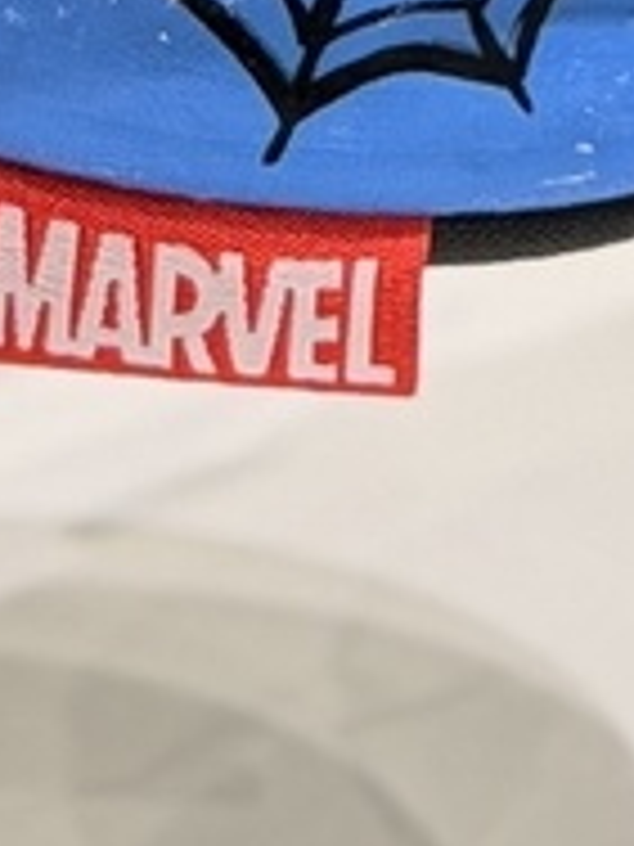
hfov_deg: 4.3
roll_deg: -0.6
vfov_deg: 5.3
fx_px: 8523
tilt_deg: -14.6
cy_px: -1834
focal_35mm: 349
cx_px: 72
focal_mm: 6.76
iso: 100
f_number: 1.78
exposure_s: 1/100
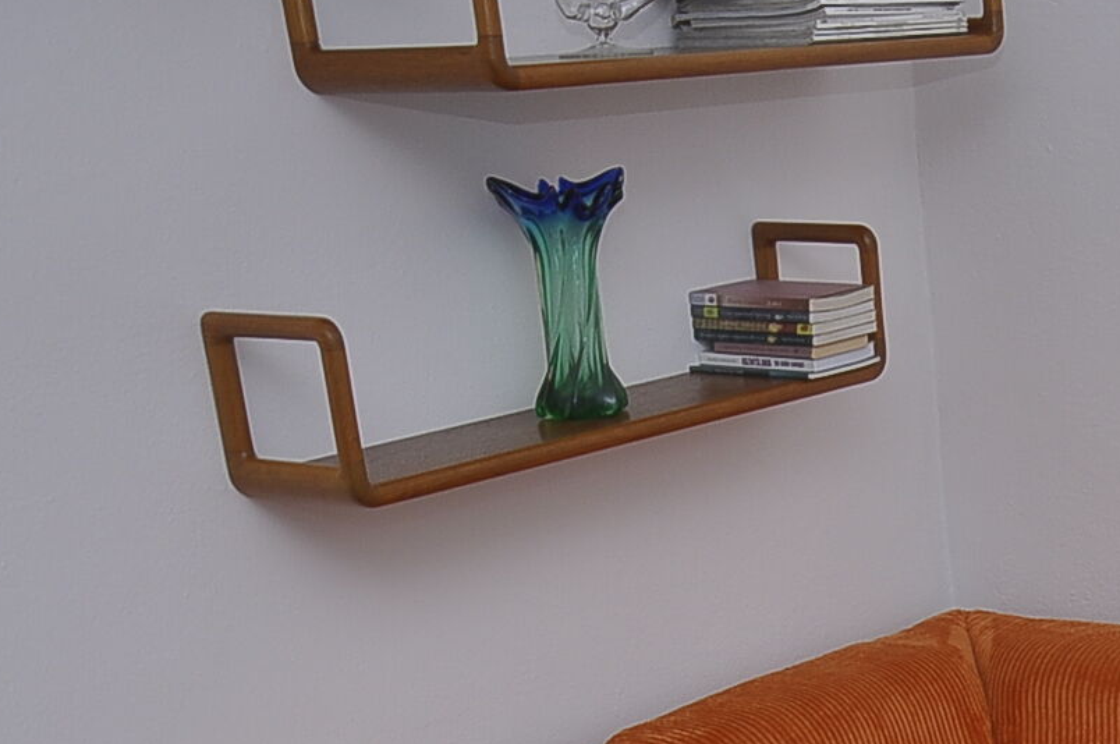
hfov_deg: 25.2
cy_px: 928
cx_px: 1361
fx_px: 2237
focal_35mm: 72
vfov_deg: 17.8
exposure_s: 1/200
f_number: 5
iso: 200
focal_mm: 18
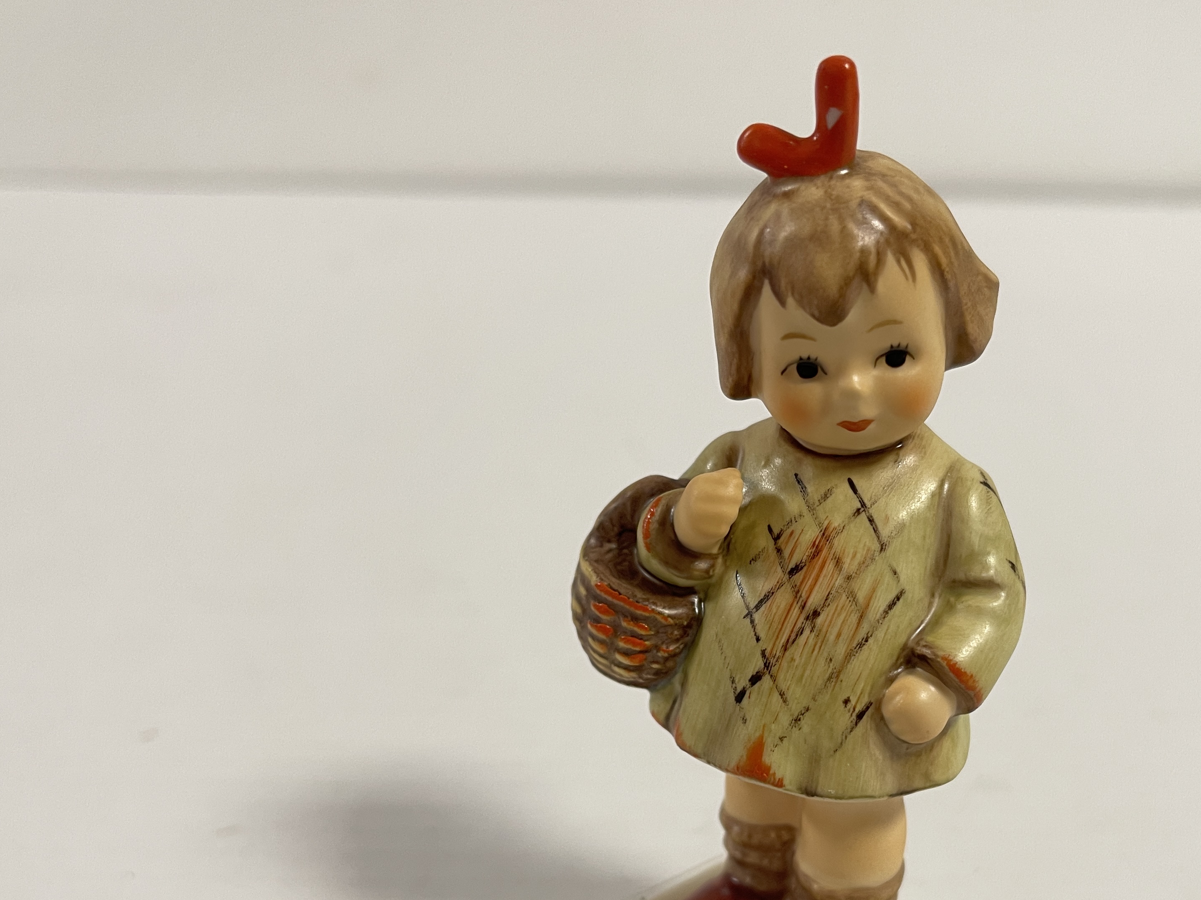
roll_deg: -2.0
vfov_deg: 40.0
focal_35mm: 35
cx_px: 737
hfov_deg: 52.2
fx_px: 1214
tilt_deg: -23.6
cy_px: 623
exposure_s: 1/50
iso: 80
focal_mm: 5.1
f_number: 1.6
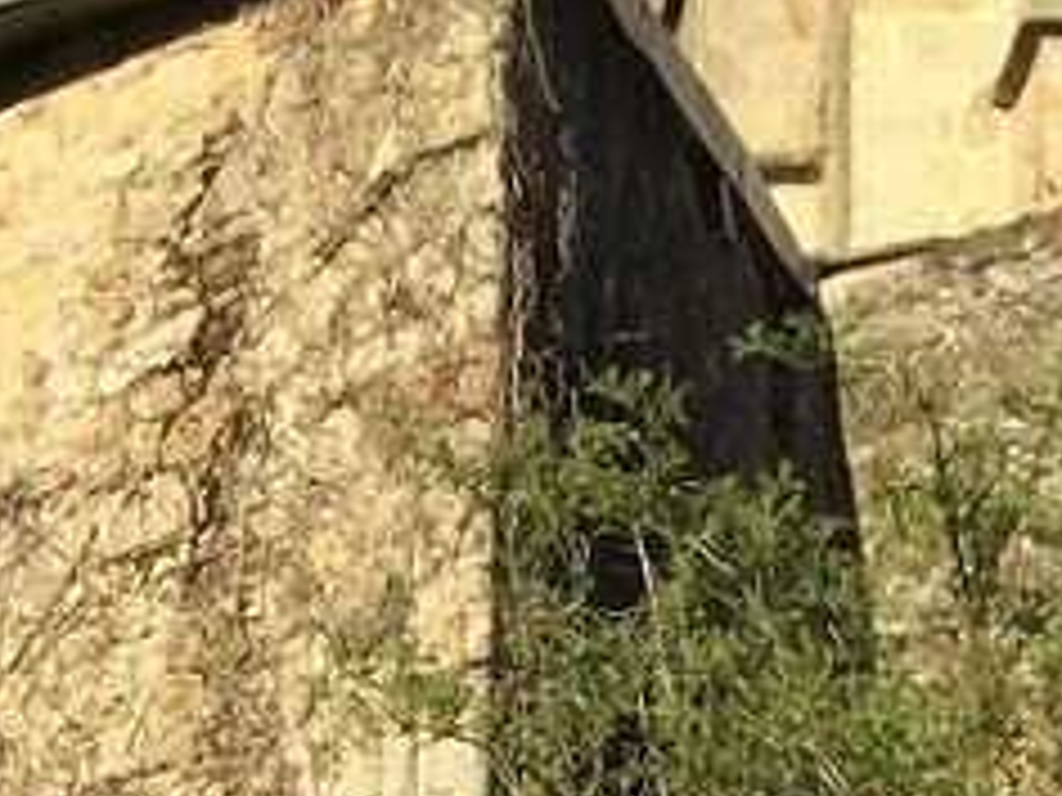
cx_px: -932
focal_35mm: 184
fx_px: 5645
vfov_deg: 7.6
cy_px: 1776
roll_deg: -4.3
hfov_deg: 10.1
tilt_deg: +12.5
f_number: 2.4
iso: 25
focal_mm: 3.3
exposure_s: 1/886
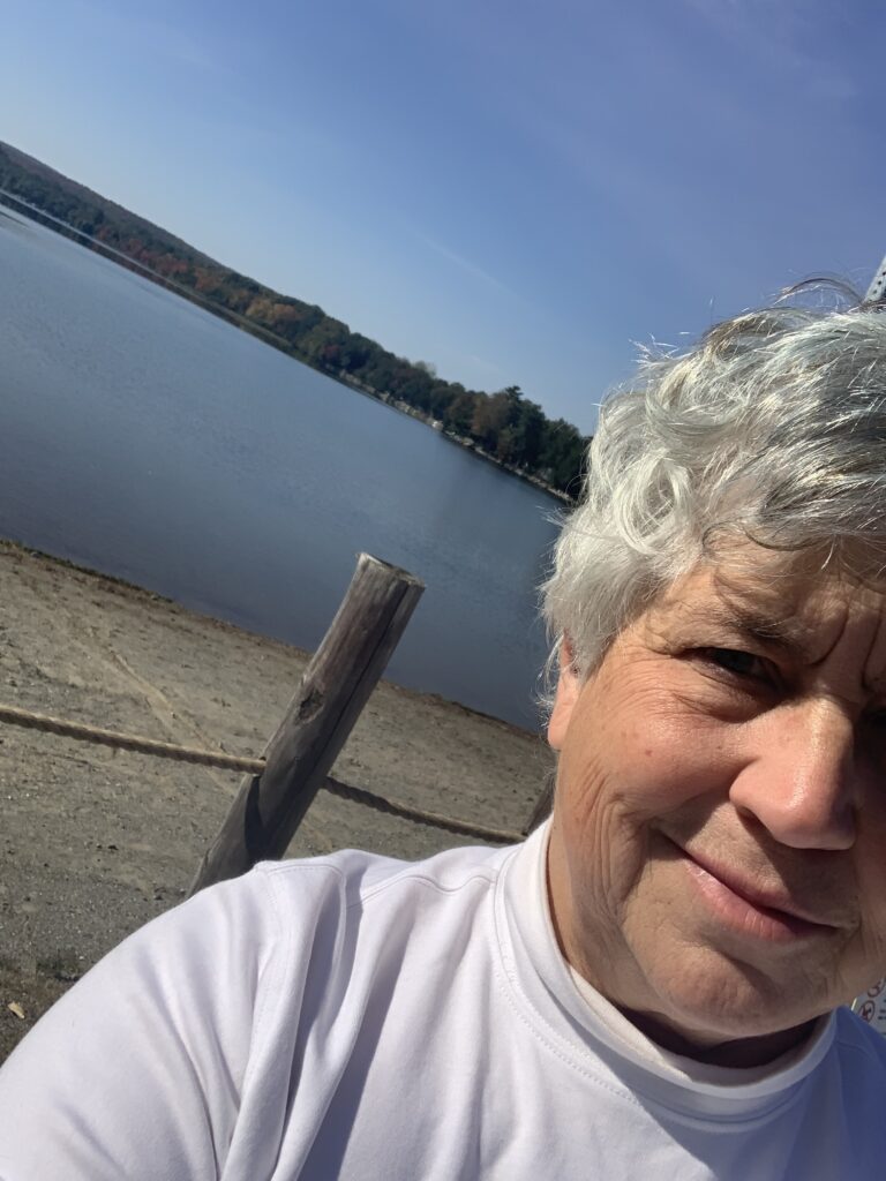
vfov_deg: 56.8
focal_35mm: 32
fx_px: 1092
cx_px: 443
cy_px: 590
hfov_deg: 44.2
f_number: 2.2
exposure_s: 1/2212
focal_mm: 2.87
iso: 20
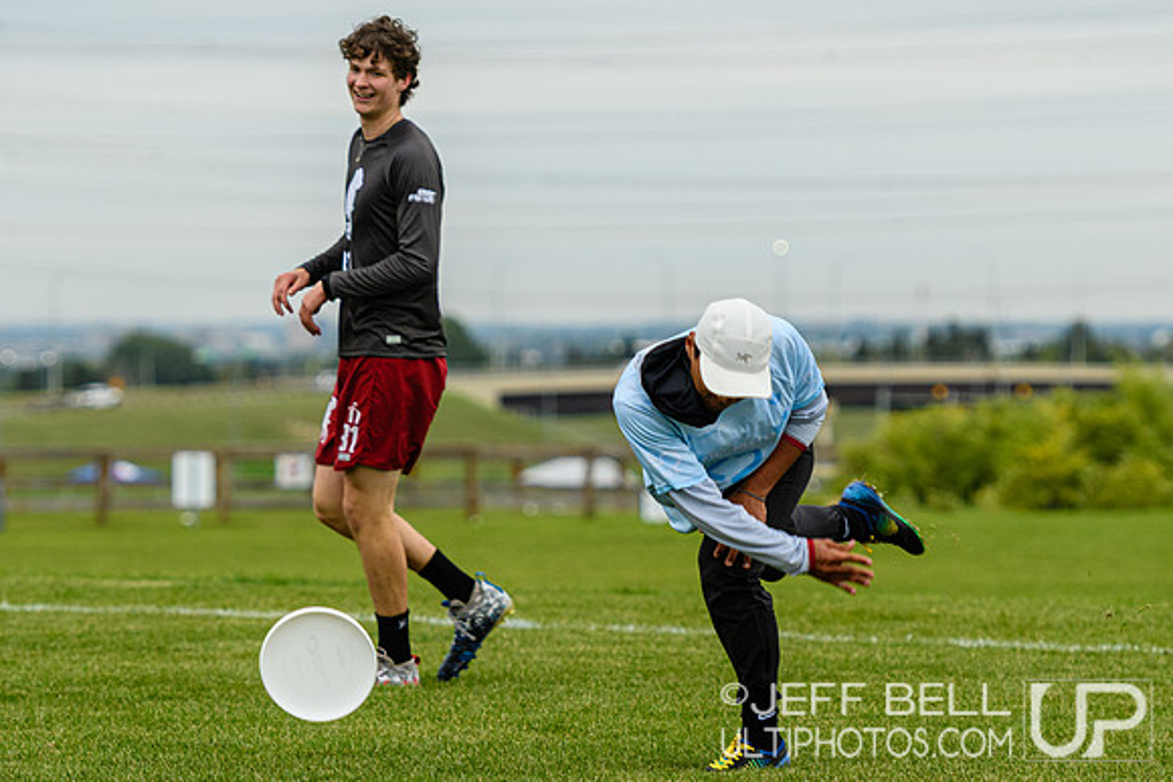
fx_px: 8951
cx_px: 689
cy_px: 411
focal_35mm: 275
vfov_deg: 5.0
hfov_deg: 7.5
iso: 400
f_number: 3.2
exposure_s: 1/1000
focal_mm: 135
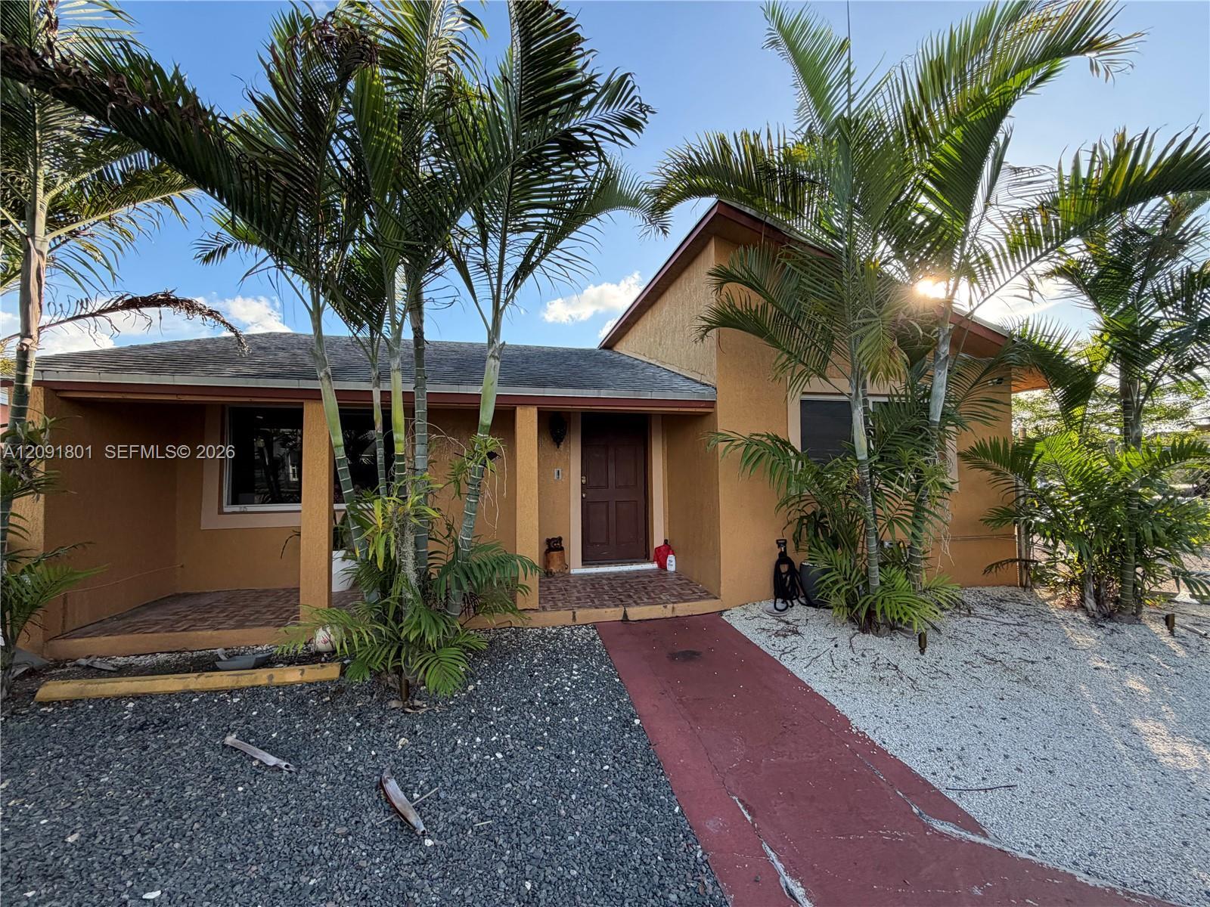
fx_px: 489
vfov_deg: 85.7
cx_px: 605
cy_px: 454
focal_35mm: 14
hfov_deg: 102.1
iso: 50
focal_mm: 2.22
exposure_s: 1/326
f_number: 2.2
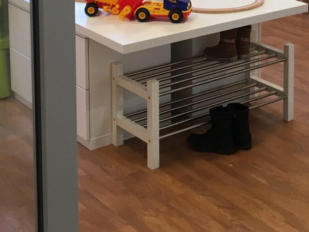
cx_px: 273
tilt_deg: -9.6
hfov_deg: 22.5
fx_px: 759
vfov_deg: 16.3
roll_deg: -1.8
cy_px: -84
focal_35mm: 85
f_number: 2.2
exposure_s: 1/33
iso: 32
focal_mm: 4.15
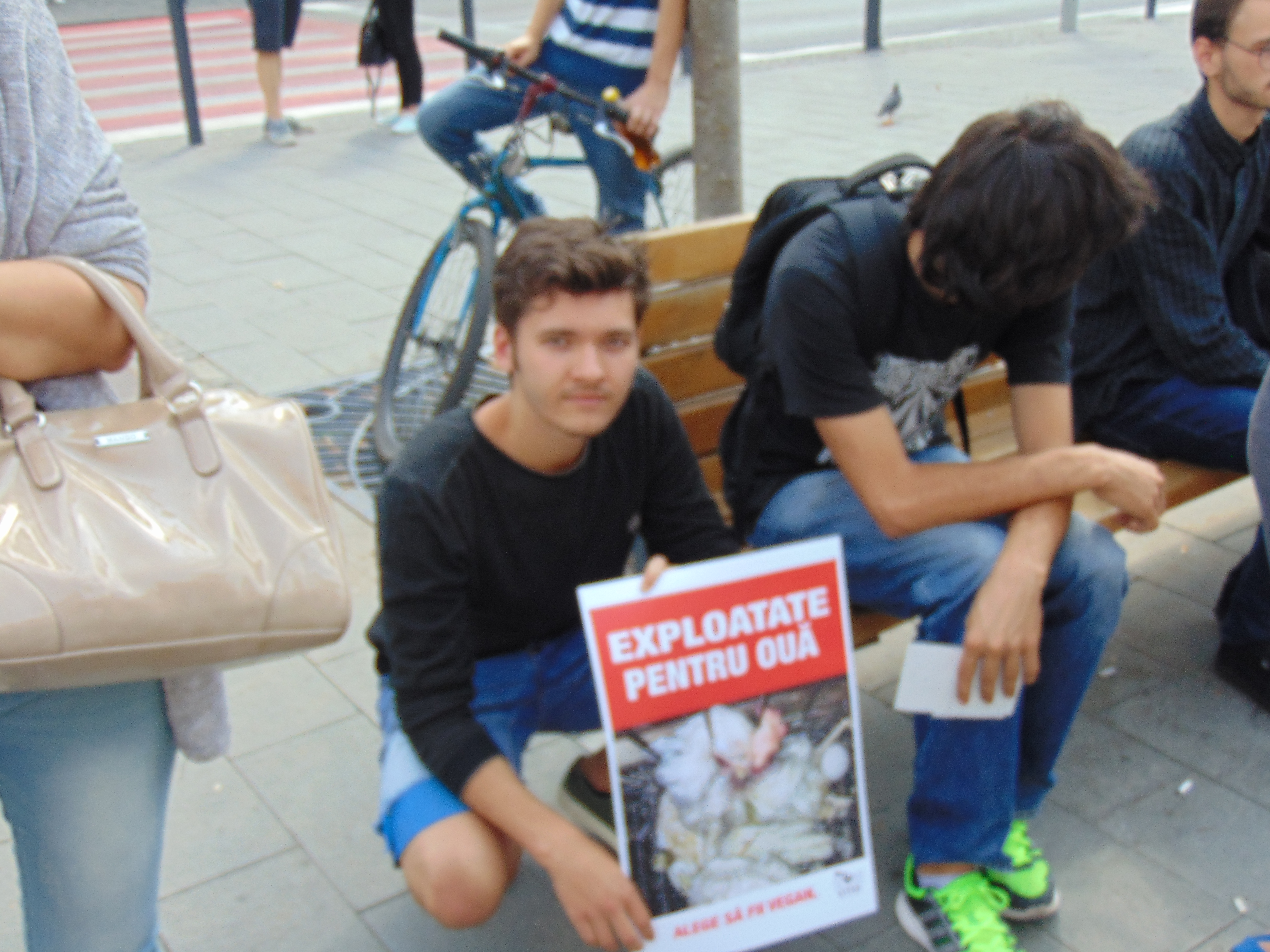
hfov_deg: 44.8
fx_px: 1541
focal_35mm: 42
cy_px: 476
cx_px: 635
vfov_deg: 34.3
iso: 80
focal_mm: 7.6
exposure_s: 1/250
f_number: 3.3
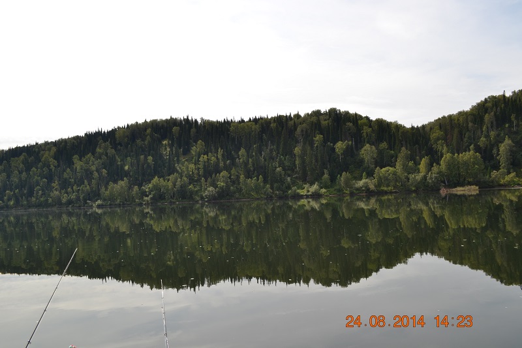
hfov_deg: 67.4
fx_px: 391
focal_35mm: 27
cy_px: 174
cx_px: 261
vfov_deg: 47.9
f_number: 10
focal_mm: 18
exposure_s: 1/200
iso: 100
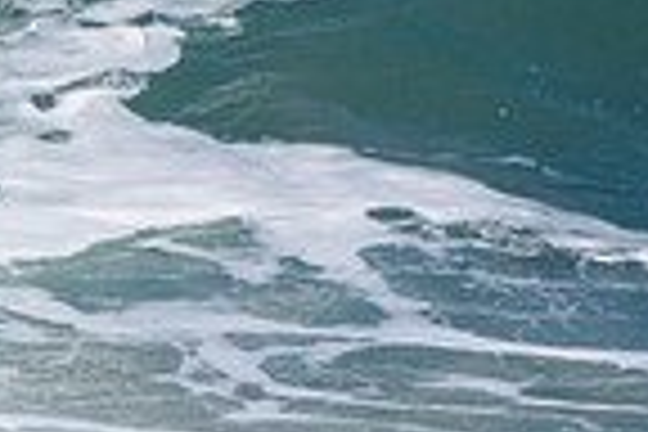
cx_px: -472
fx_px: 54428
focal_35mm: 3024
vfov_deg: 0.5
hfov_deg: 0.7
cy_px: -182
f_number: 5.6
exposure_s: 1/4000
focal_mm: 500
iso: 640
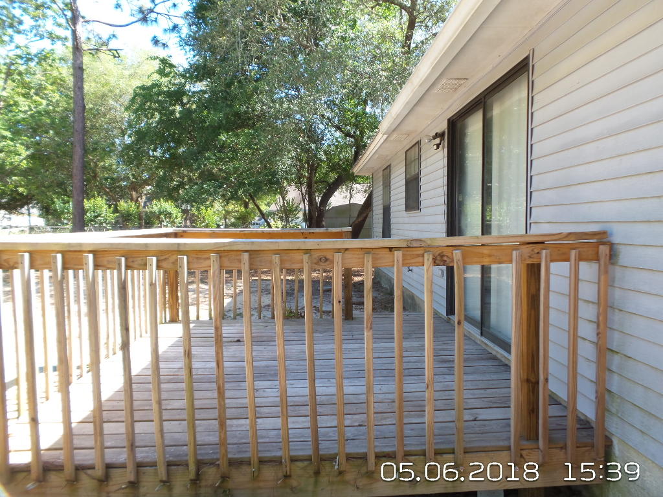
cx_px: 332
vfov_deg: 58.9
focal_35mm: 23
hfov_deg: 73.9
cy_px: 248
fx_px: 441
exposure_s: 1/100
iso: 100
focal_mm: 4.1
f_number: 3.5
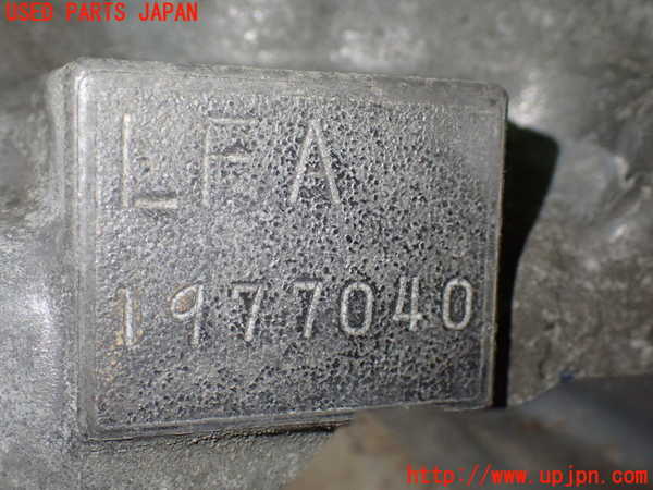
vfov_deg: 30.9
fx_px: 887
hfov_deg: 40.4
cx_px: 326
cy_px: 245
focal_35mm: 47
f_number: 3.1
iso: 800
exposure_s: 1/160
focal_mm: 8.4
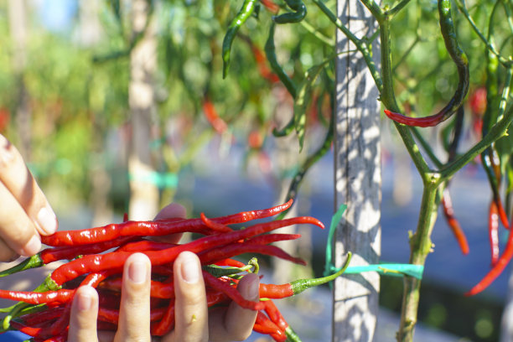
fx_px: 712
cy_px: 171
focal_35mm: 50
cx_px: 256
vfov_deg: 27.0
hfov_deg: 39.6
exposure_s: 1/400
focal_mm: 50
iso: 100
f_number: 4.5
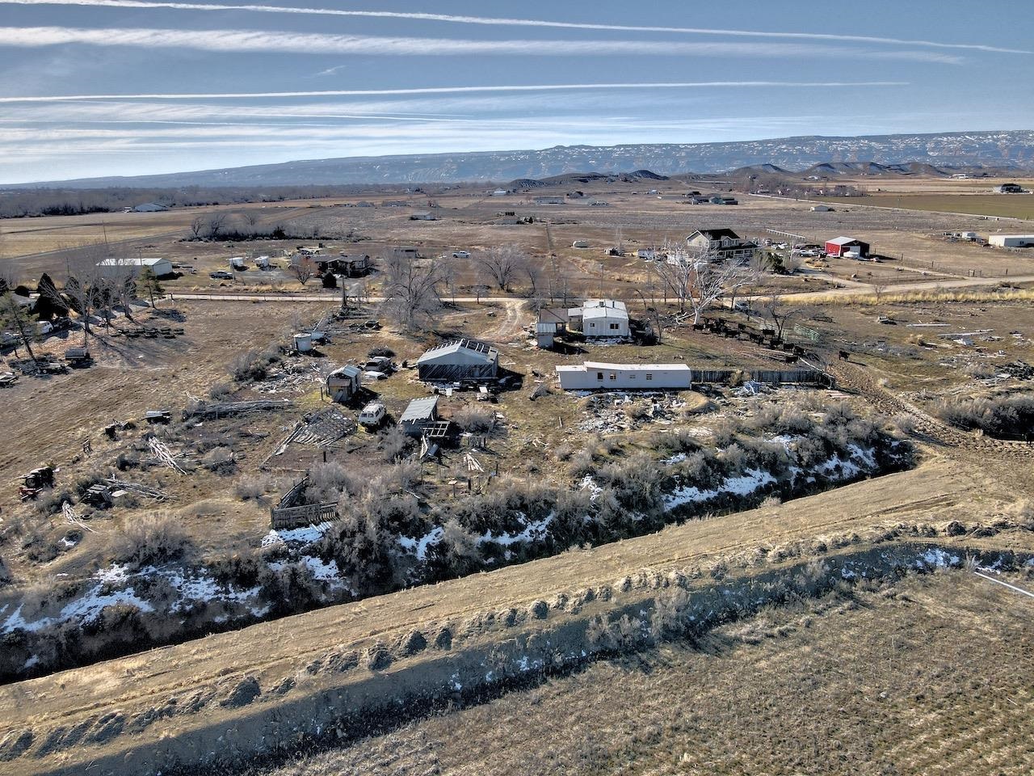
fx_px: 717
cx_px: 517
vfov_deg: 56.8
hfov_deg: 71.6
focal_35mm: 24
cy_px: 388
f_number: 2.8
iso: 100
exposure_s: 1/640
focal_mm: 4.5
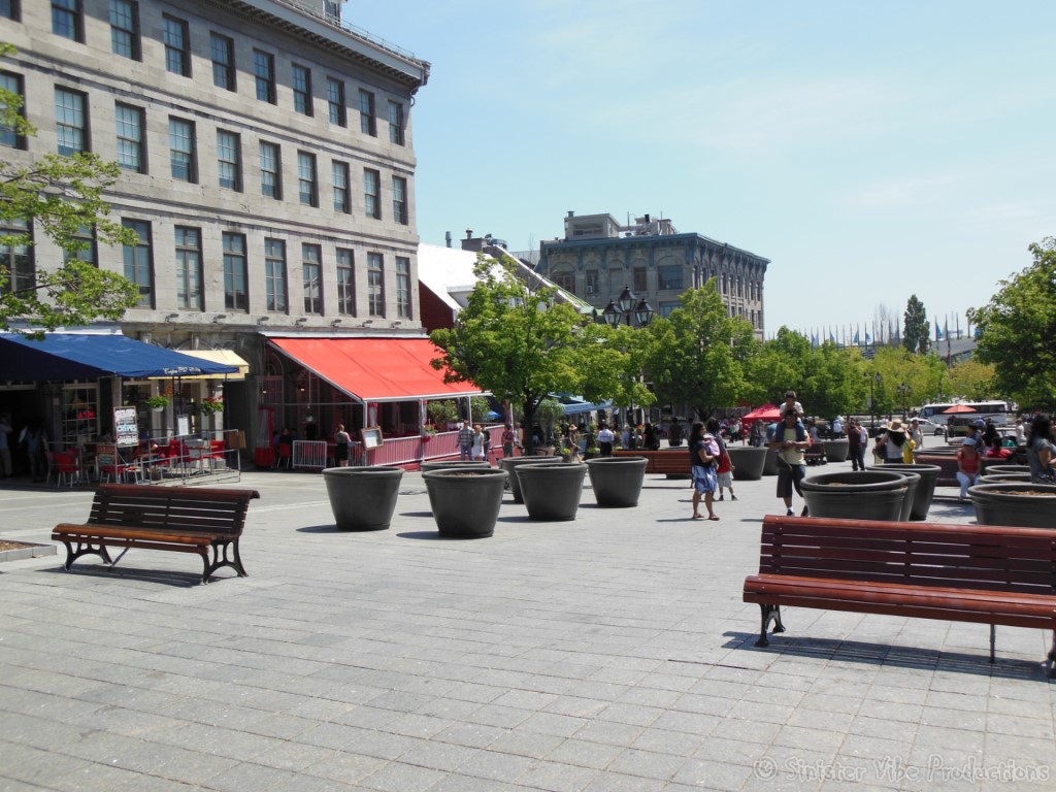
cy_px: 396
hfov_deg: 55.4
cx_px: 528
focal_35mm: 33
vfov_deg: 42.9
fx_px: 1007
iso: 125
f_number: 3.5
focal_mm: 6
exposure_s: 1/1250
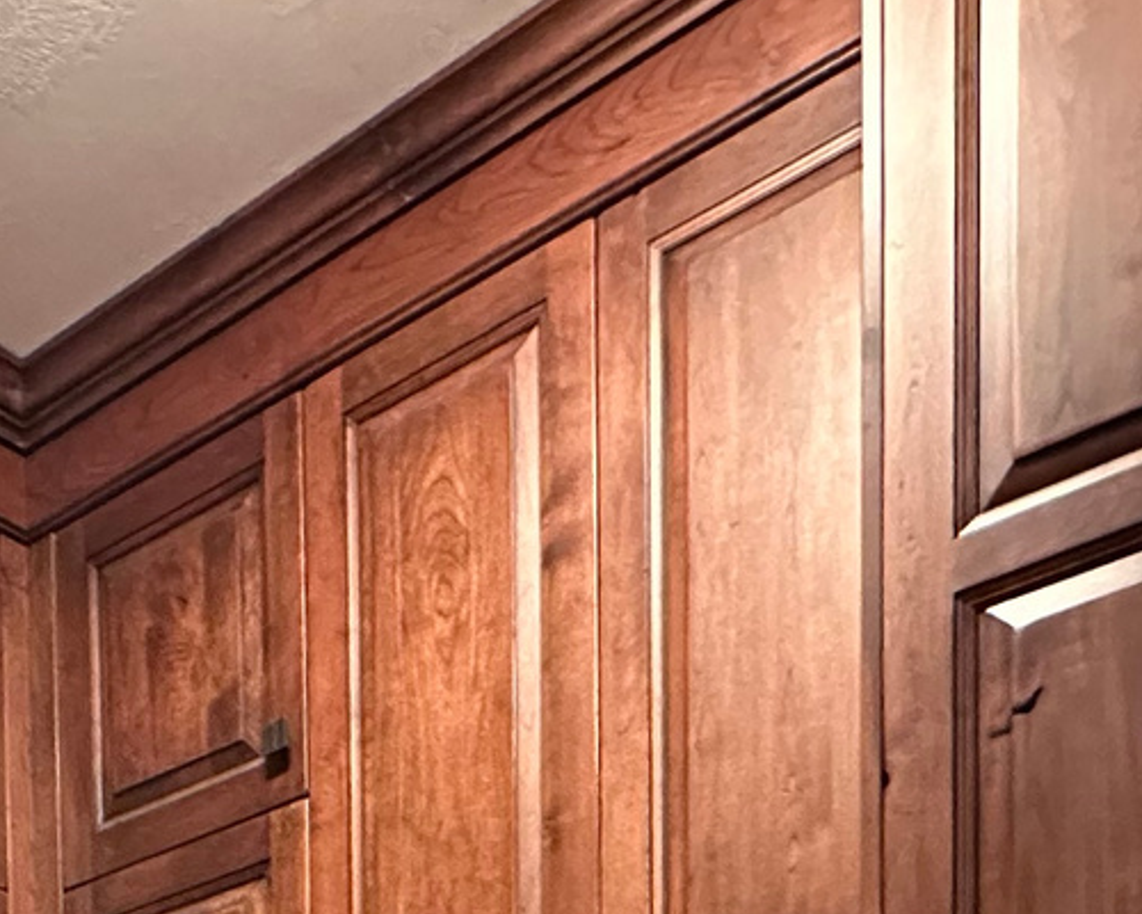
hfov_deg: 31.9
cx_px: 107
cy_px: 1705
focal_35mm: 56
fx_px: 1893
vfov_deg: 19.3
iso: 1000
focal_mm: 2.22
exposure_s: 1/40
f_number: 2.2
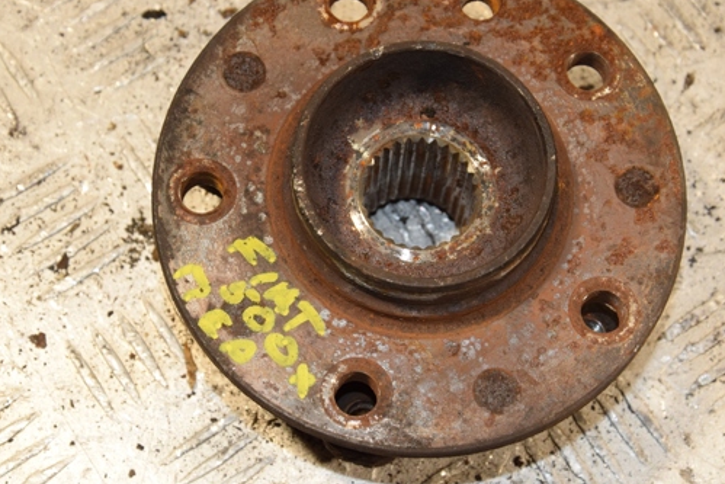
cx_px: 379
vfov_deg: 13.7
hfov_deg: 20.4
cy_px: 180
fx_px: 2014
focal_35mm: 100
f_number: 8
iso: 800
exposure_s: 1/200
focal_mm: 52
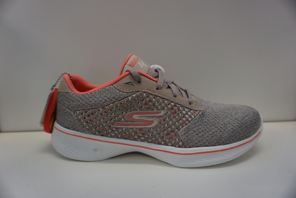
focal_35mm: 24
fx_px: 197
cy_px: 99
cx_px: 148
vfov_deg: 53.2
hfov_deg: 73.7
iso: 200
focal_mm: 16
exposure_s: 1/60
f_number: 4
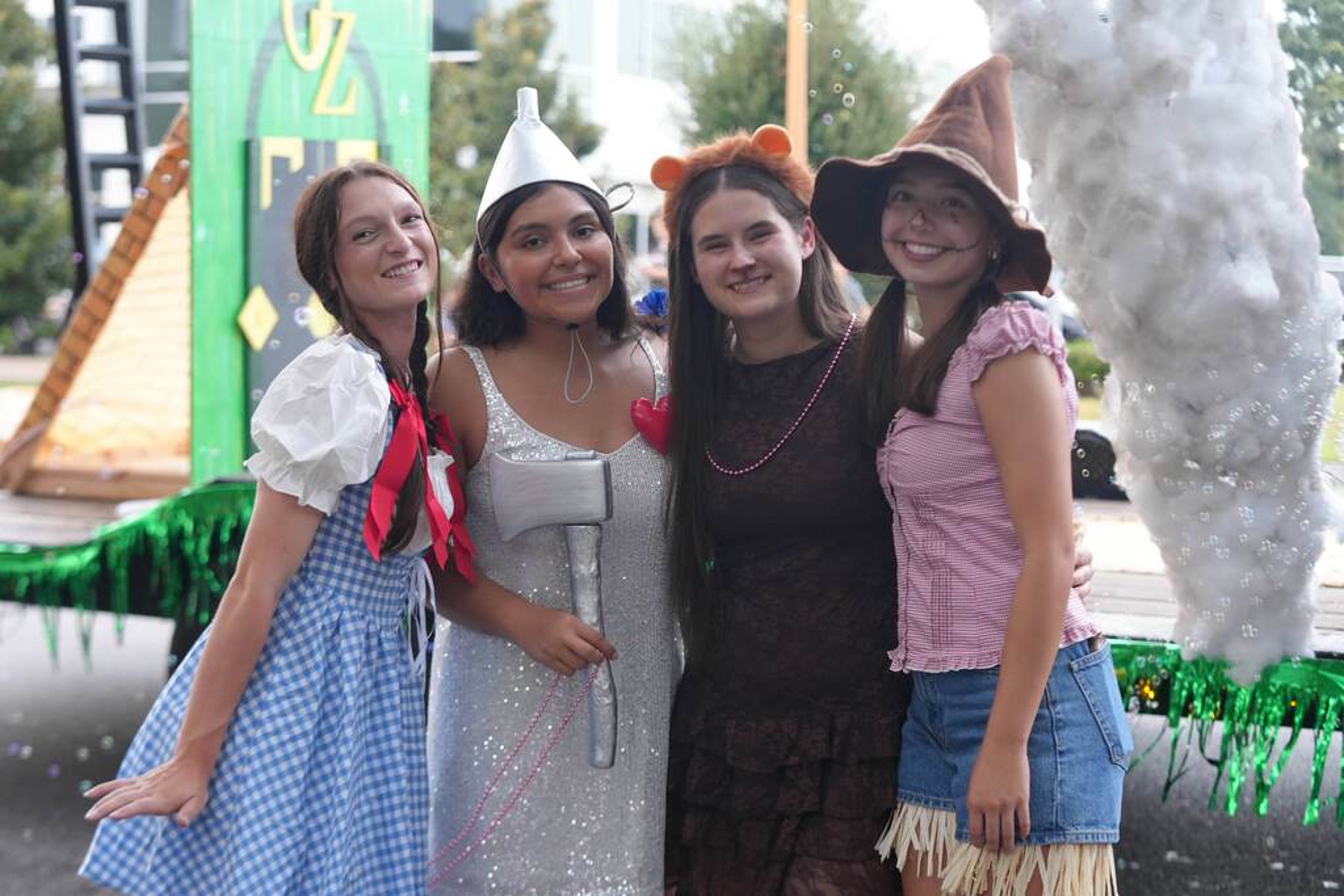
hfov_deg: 28.8
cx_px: 672
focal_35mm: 70
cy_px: 448
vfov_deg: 19.5
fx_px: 2614
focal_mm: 70
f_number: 4
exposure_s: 1/160
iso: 2500
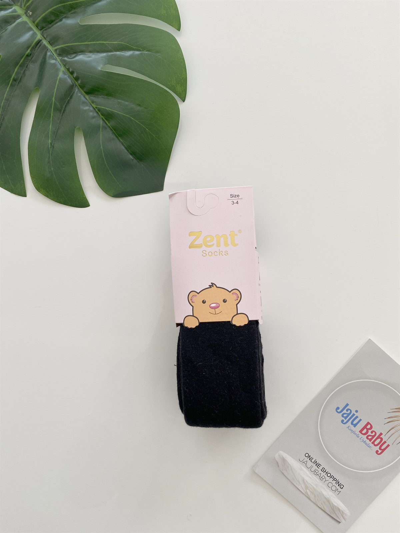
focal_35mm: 26
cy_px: 266
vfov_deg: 67.3
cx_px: 200
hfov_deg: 53.1
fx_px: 401
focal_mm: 4.25
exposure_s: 1/121
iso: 80
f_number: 1.8
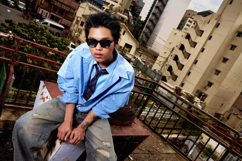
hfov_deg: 71.5
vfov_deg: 51.3
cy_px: 80
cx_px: 121
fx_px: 168
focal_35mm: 25
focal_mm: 25
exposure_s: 1/200
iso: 64
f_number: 8
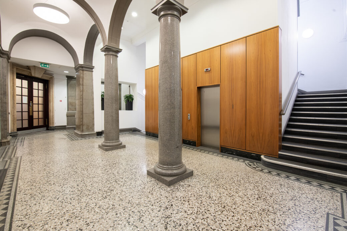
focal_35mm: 15
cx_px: 174
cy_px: 116
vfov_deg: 77.3
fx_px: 145
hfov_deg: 100.4
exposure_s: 1/5
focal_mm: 15
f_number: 8
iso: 400
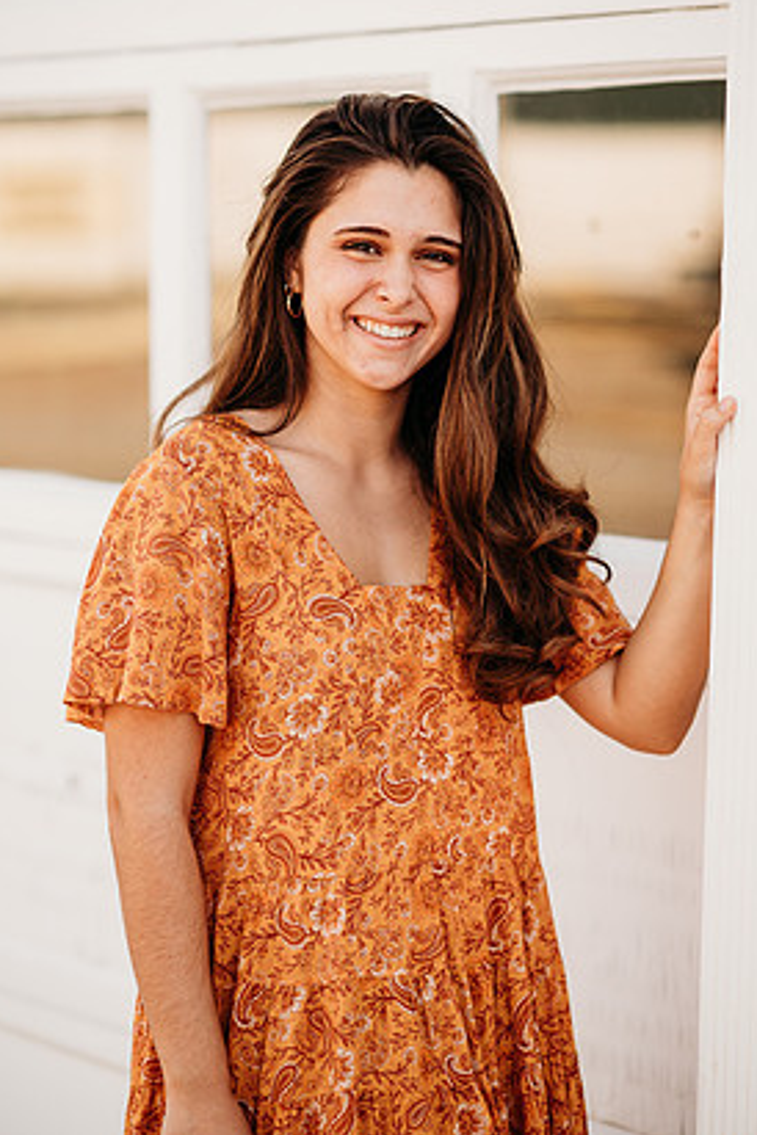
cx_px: 359
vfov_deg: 21.9
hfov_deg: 14.7
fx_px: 2933
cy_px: 516
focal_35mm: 93
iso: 160
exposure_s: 1/1000
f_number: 2
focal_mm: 85
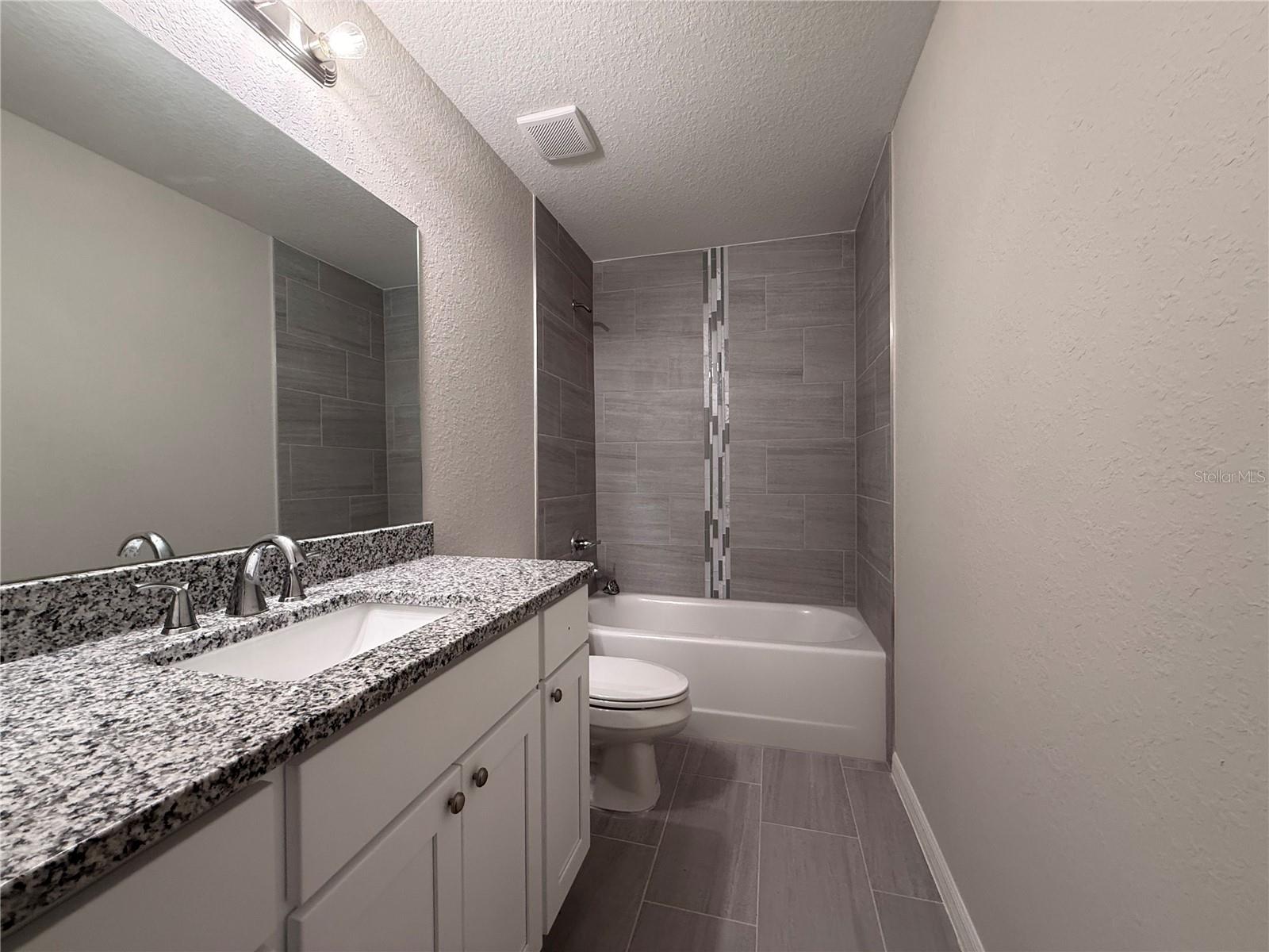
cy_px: 476
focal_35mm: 14
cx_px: 634
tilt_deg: -0.7
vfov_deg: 85.7
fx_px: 513
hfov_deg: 102.1
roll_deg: +0.1
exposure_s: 1/60
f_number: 2.2
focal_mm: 2.22
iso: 200
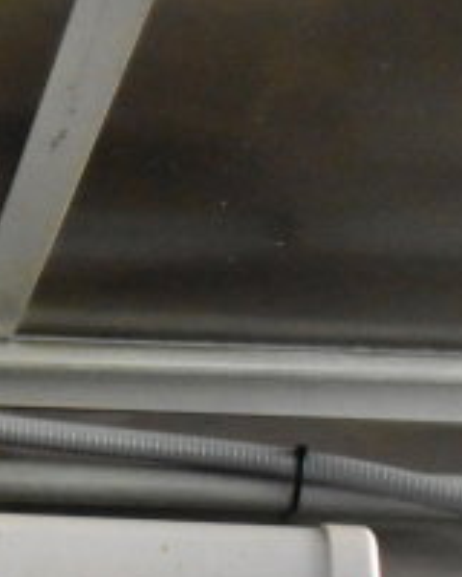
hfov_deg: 11.8
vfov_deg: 15.9
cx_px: -393
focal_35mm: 120
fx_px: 2051
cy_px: 466
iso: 11400
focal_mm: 28
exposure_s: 1/50
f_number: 4.2
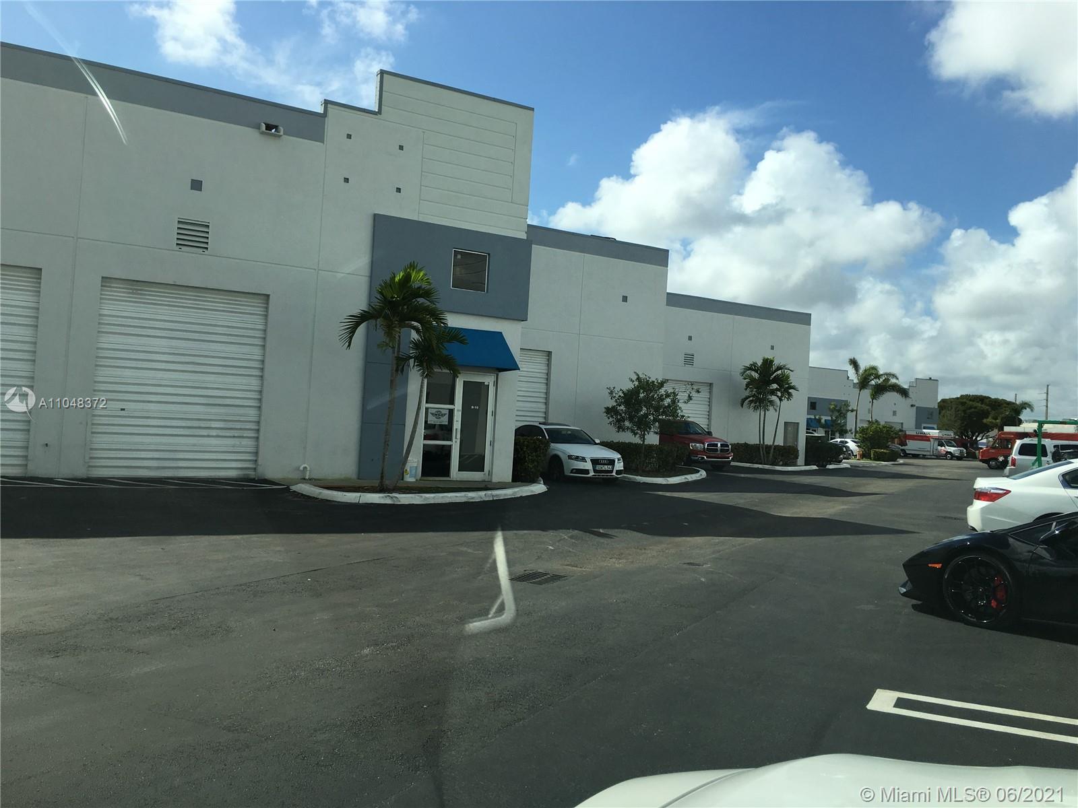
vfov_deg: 48.2
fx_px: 903
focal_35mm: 29
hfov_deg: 61.7
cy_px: 404
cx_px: 539
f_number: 2.2
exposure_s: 1/2079
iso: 25
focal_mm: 4.15
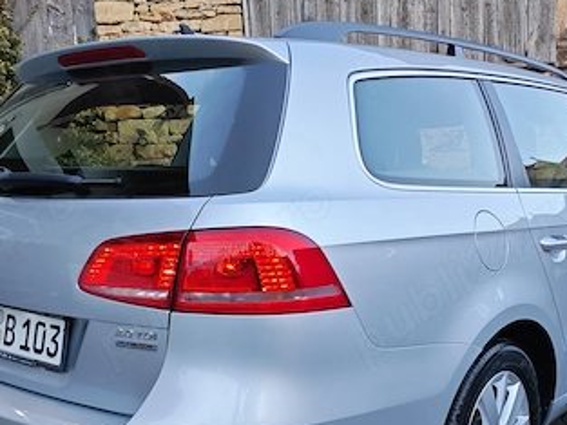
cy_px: 293
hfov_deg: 41.0
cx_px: 341
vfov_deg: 31.2
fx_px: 754
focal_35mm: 46
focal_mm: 6.12
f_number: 1.9
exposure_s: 1/100
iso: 250
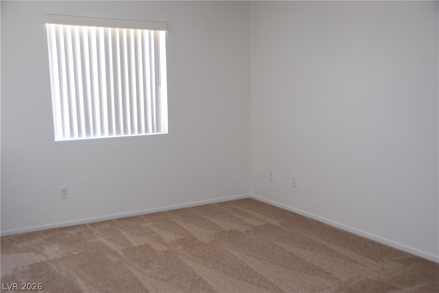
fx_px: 403
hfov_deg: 57.2
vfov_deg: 40.0
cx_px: 220
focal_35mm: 33
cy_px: 146
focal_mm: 22
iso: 1400
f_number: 3.8
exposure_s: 1/60
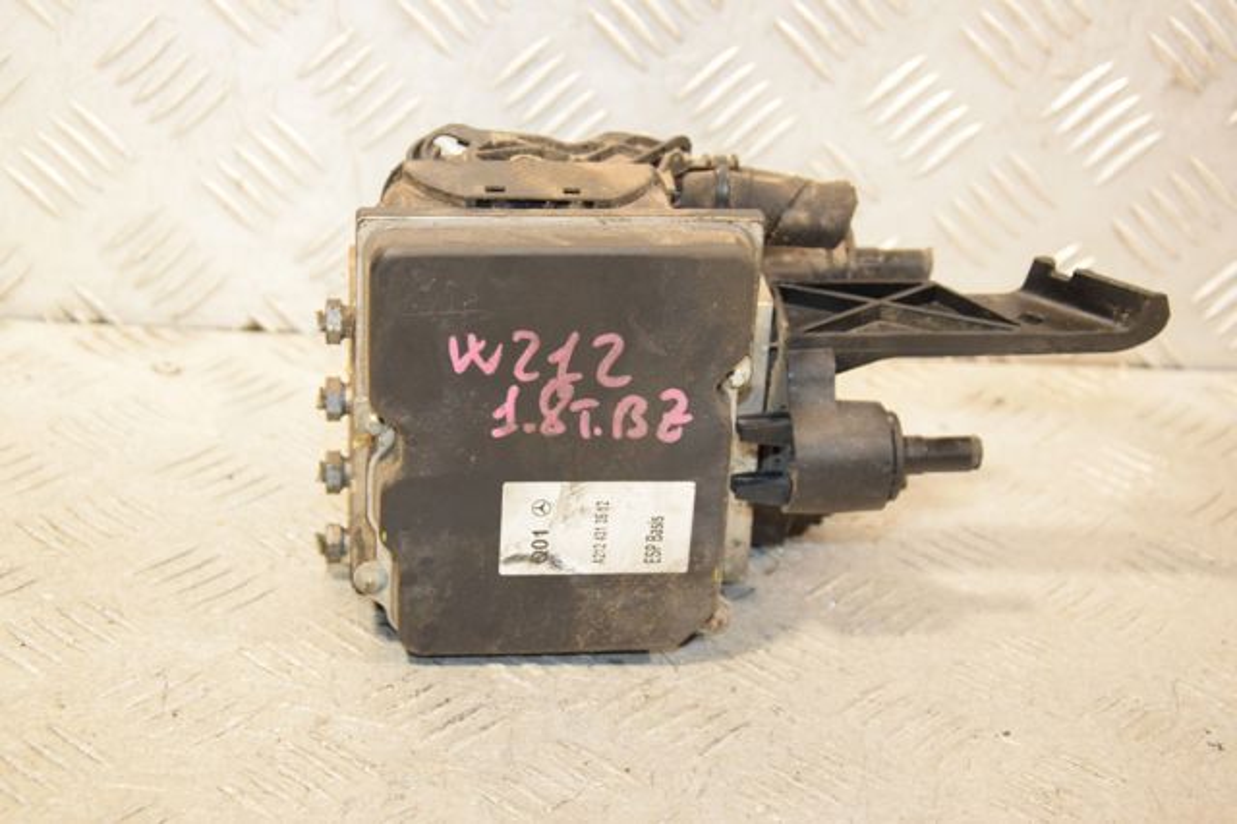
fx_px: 2473
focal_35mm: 72
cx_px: 618
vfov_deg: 18.9
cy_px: 412
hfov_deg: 28.1
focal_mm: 48
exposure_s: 1/160
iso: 1600
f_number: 5.6
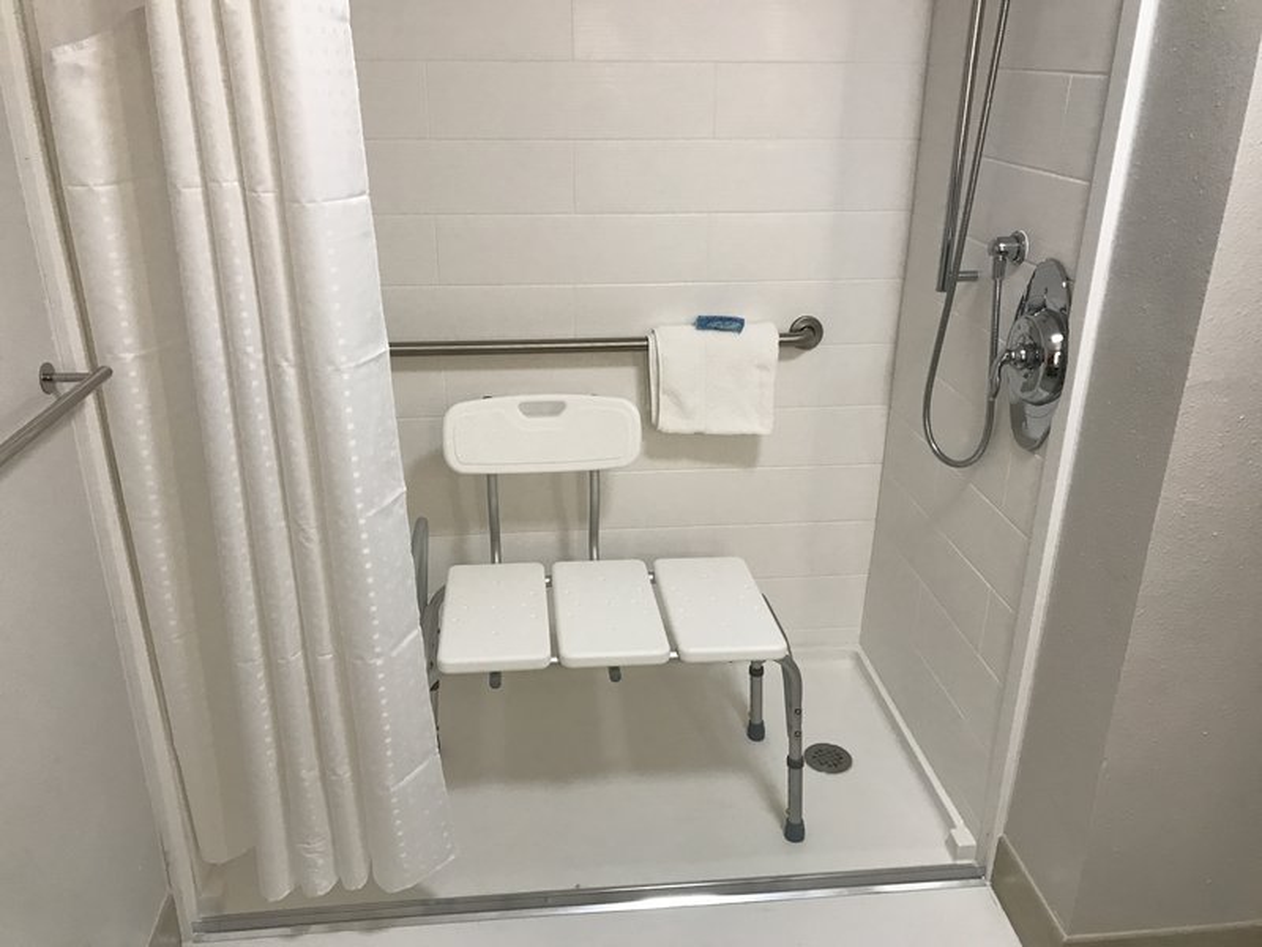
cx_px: 631
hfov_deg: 63.4
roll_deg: +0.1
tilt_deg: -22.5
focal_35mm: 28
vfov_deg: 49.7
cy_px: 474
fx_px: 1021
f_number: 1.8
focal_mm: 3.99
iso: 40
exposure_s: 1/30
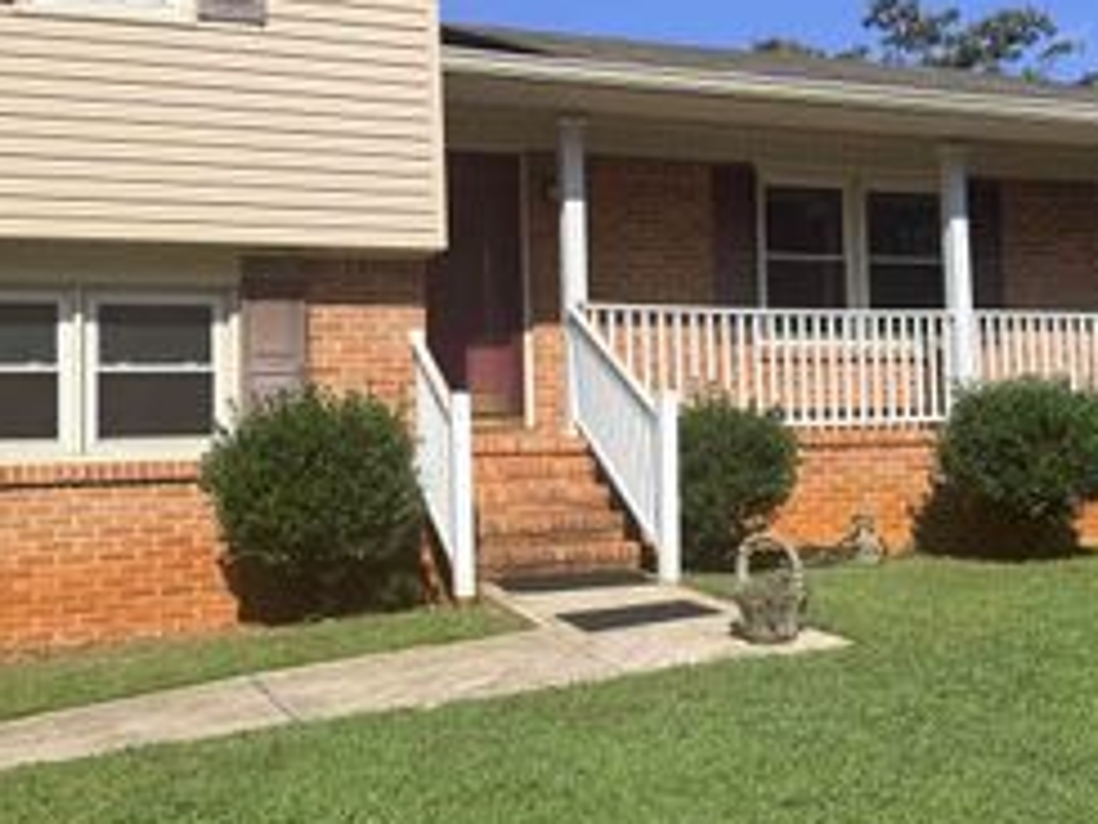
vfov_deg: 29.7
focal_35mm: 49
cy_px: 360
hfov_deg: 38.4
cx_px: 744
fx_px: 1555
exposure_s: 1/6173
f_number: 1.78
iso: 80
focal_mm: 6.76
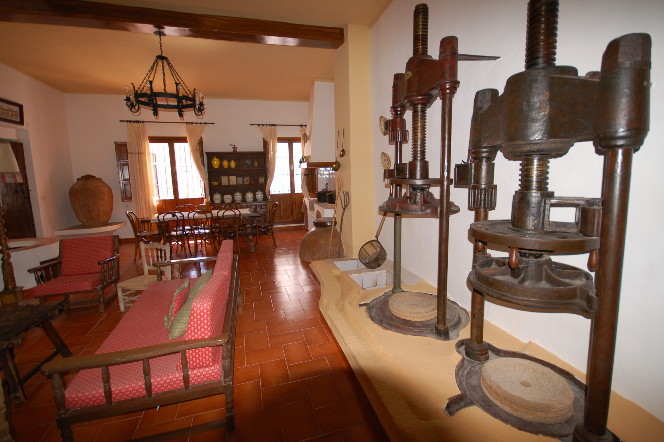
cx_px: 347
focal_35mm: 16
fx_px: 295
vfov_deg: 73.7
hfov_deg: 96.7
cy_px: 210
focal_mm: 10
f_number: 4
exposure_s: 1/60
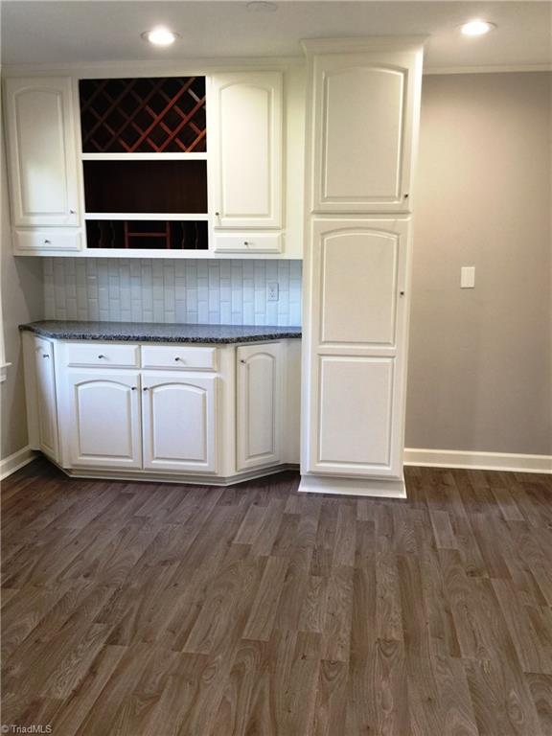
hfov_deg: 48.2
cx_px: 276
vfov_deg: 61.7
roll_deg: -0.6
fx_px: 617
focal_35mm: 29
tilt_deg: -9.9
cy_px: 368
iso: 50
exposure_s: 1/30
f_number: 2.2
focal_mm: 4.15
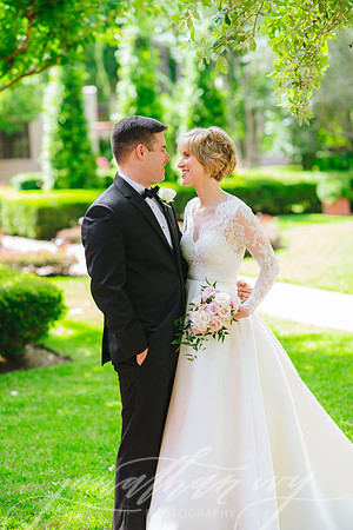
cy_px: 265
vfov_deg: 23.9
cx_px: 176
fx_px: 1250
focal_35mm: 85
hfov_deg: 16.1
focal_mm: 85
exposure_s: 1/800
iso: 400
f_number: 2.5
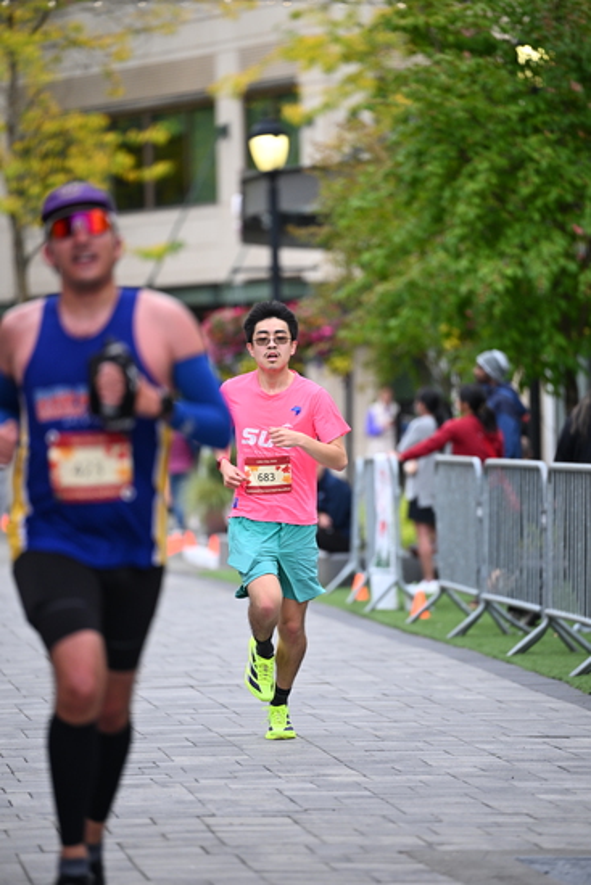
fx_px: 4922
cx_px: 296
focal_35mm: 200
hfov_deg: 6.9
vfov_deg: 10.3
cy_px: 442
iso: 1000
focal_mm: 200
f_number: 2.8
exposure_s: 1/1600
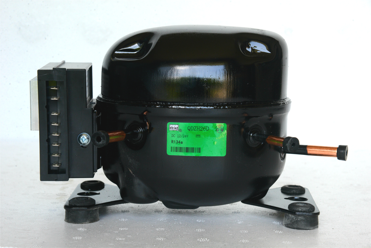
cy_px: 124
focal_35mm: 105
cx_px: 186
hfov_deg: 19.4
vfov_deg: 13.1
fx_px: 1082
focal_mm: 105
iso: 640
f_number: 16
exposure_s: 1/60
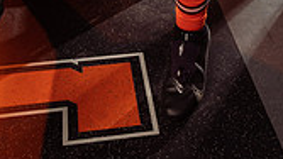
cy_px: -213
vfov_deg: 11.1
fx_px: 698
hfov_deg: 22.9
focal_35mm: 93
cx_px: 181
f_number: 7.1
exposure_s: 1/250
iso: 80
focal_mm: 33
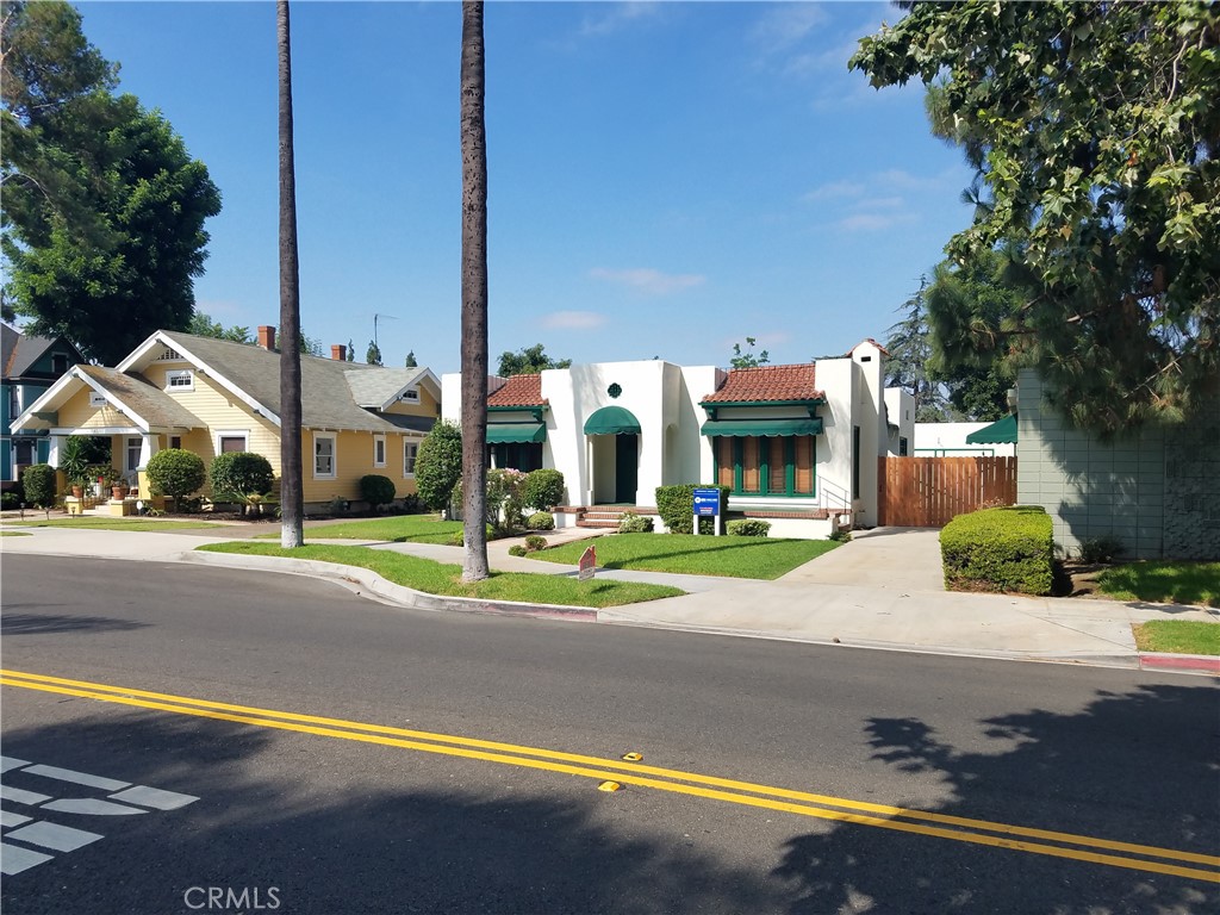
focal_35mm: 26
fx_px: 916
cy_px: 458
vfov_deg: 53.1
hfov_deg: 67.3
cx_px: 610
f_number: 1.7
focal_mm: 4.2
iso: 50
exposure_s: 1/998
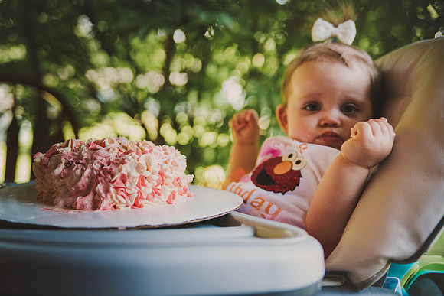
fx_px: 555
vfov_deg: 29.9
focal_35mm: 45
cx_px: 222
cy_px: 148
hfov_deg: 43.6
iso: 1250
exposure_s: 1/640
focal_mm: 45
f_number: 2.8
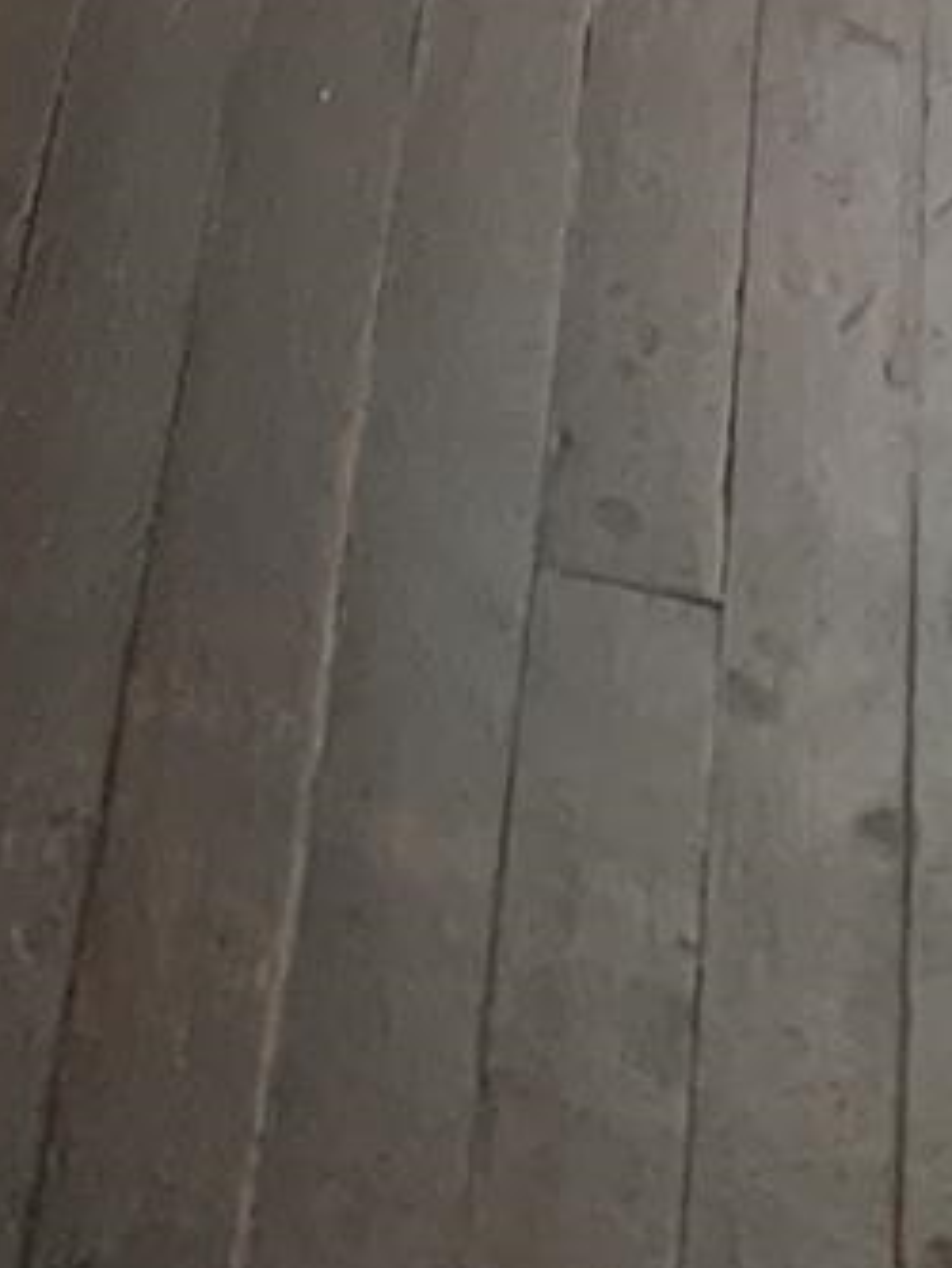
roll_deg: -1.8
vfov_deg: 9.6
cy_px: -2513
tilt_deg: -14.1
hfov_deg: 9.0
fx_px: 5863
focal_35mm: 160
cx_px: -537
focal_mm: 4.25
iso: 100
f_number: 1.8
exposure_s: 1/62
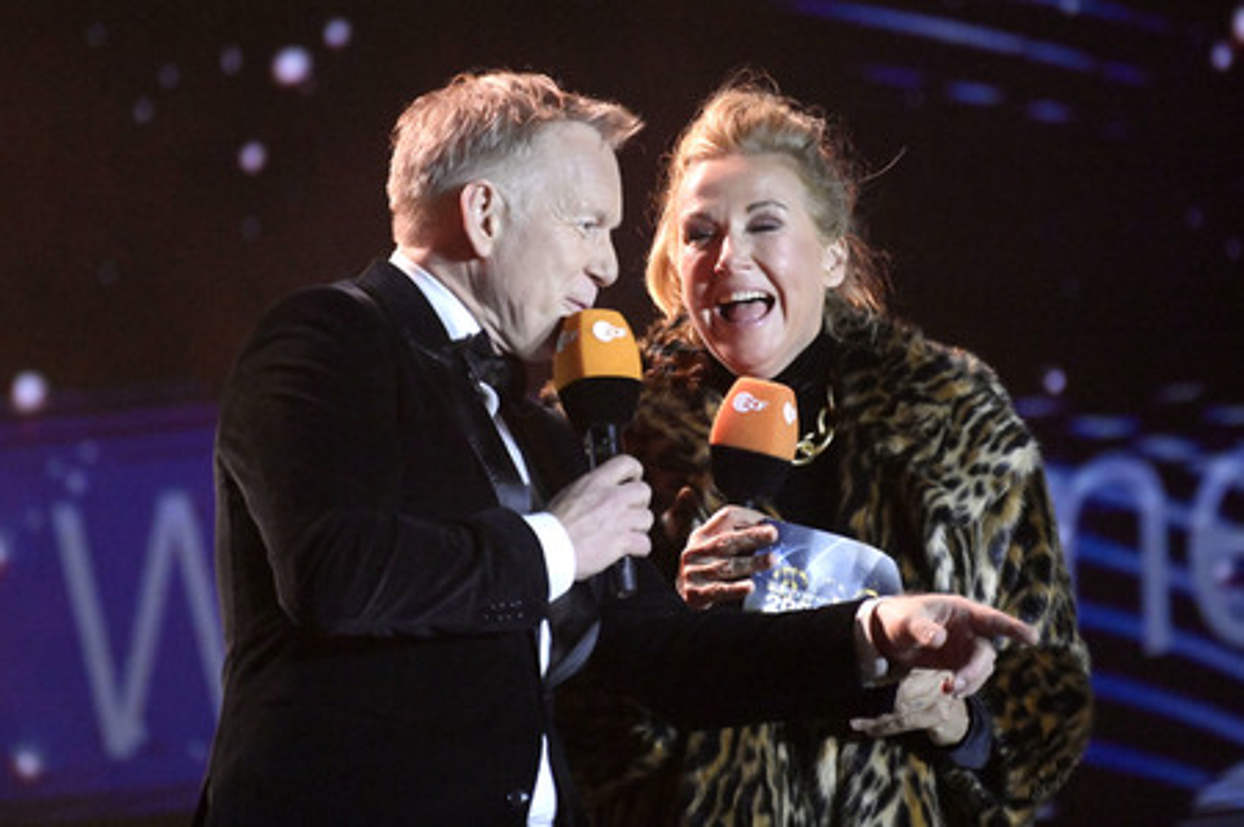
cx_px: 622
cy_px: 414
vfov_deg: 2.7
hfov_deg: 4.1
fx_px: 17265
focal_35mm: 500
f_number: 5.6
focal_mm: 500
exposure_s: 1/800
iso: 12800
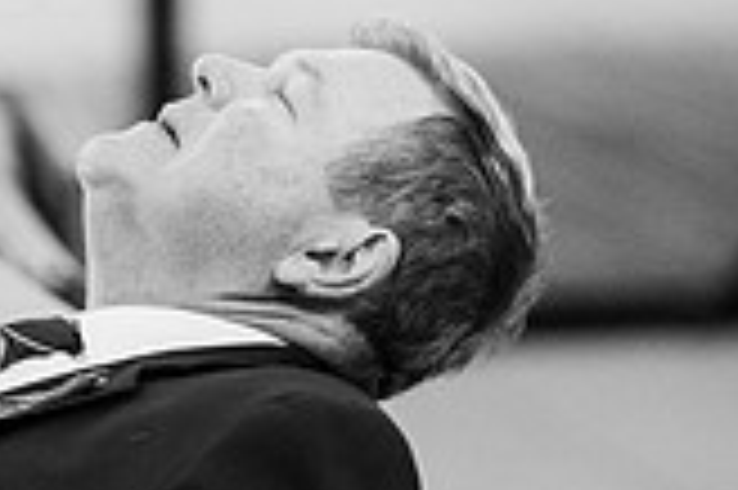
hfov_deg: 6.8
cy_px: 312
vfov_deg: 4.6
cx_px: 140
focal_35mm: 301
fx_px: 6164
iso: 1000
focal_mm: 85
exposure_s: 1/320
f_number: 1.4
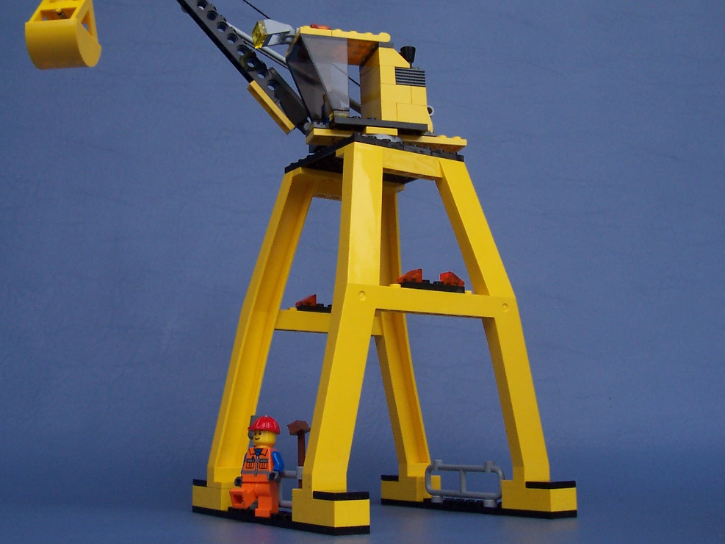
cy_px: 224
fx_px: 942
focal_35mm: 45
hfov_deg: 41.9
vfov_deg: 32.1
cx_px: 289
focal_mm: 5.6
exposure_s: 1/250
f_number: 2.8
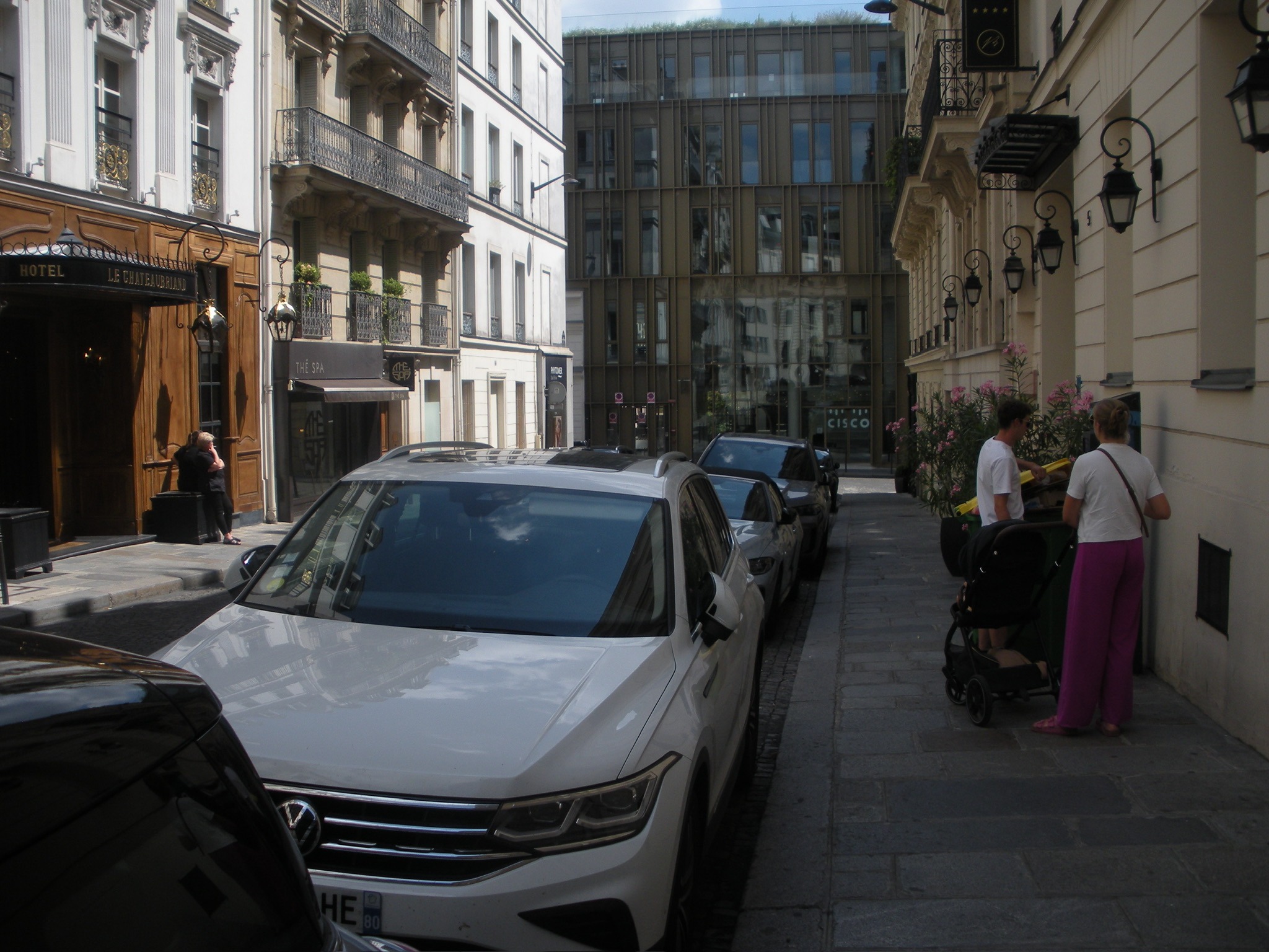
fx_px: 1320
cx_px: 634
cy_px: 476
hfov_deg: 51.4
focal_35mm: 36
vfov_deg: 39.7
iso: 64
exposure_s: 1/689
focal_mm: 6.3
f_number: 3.5
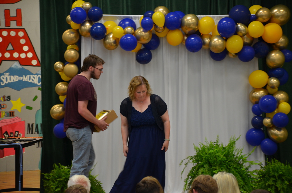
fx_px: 1275
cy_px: 96
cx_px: 146
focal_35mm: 158
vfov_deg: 8.7
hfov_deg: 13.1
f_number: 5.6
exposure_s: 1/30
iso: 800
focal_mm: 105
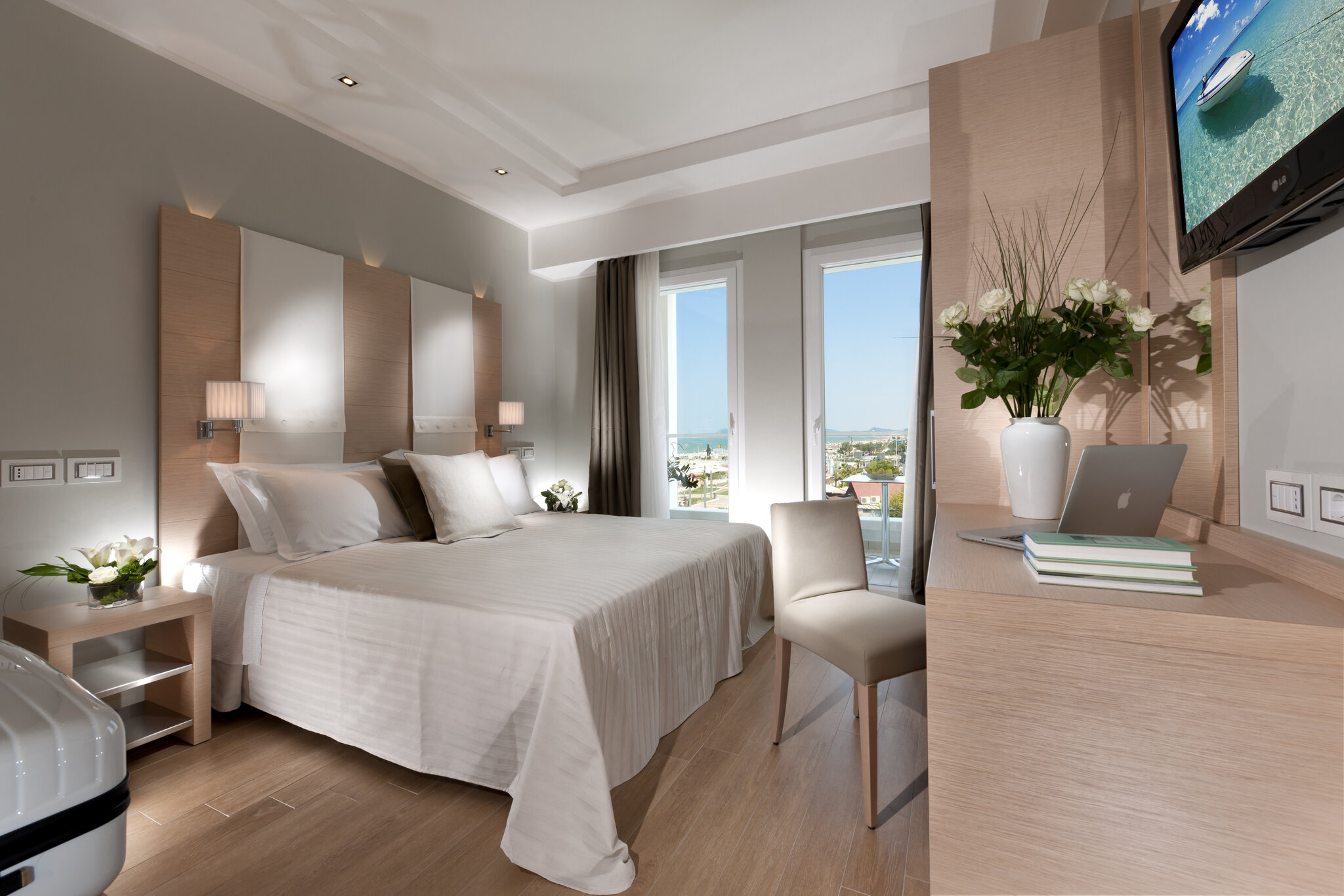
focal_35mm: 15
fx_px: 560
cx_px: 672
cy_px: 448
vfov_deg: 77.3
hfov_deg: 100.4
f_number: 11
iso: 100
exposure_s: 1/30
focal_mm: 15
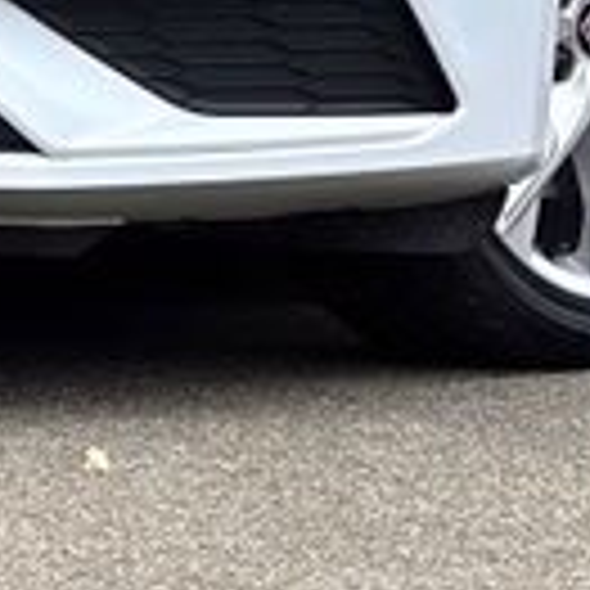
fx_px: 8003
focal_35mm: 415
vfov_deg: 4.2
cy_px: -315
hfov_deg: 4.2
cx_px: -144
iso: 32
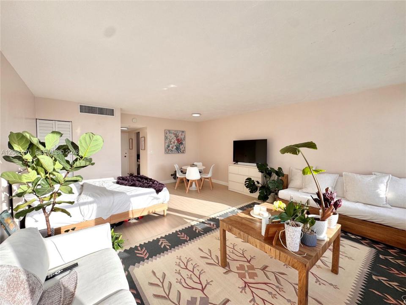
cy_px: 152
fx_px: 164
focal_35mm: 14
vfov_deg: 85.7
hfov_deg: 102.1
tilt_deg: -3.9
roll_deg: +0.3
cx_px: 203
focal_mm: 2.22
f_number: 2.2
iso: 40
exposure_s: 1/304
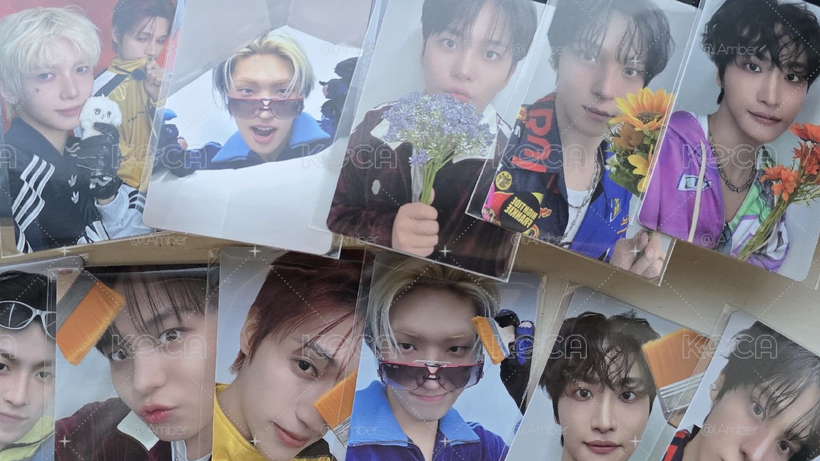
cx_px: 381
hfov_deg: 62.6
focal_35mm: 31
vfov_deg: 37.7
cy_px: 251
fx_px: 674
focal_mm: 6.3
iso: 640
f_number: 1.7
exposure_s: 1/120
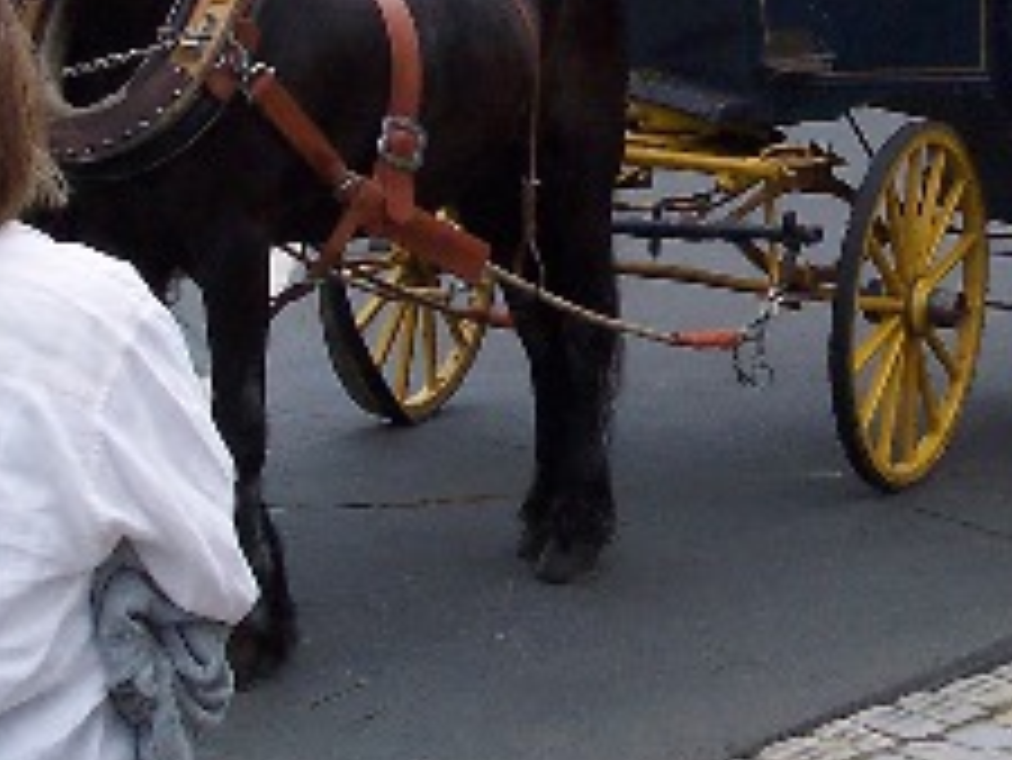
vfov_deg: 10.8
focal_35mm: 135
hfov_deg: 14.5
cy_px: -171
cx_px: 801
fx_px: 3949
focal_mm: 8
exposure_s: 1/350
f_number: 4.8
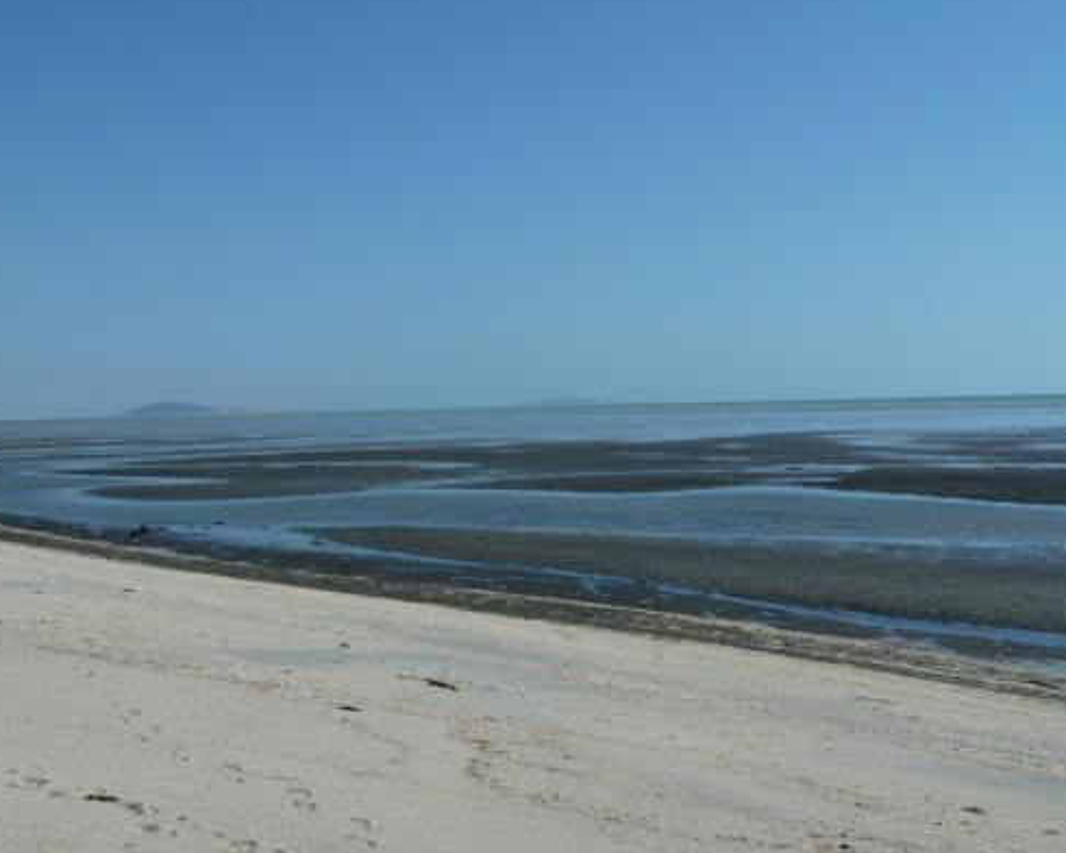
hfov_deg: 36.4
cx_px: 385
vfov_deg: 29.7
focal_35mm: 51
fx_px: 1609
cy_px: 472
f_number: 5.6
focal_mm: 6.5
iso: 80
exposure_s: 1/640
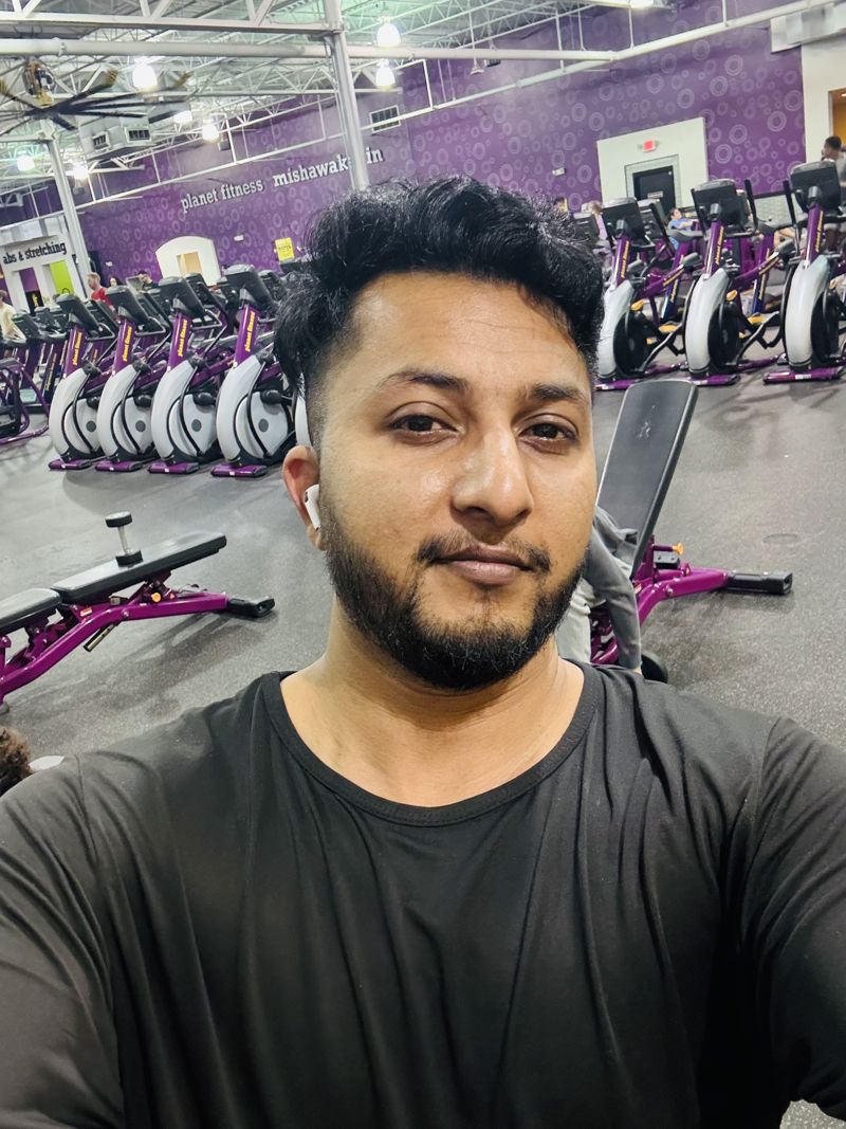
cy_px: 564
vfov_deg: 60.0
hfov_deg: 46.8
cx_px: 423
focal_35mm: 30
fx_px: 978
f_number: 1.9
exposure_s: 1/40
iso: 250
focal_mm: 2.69
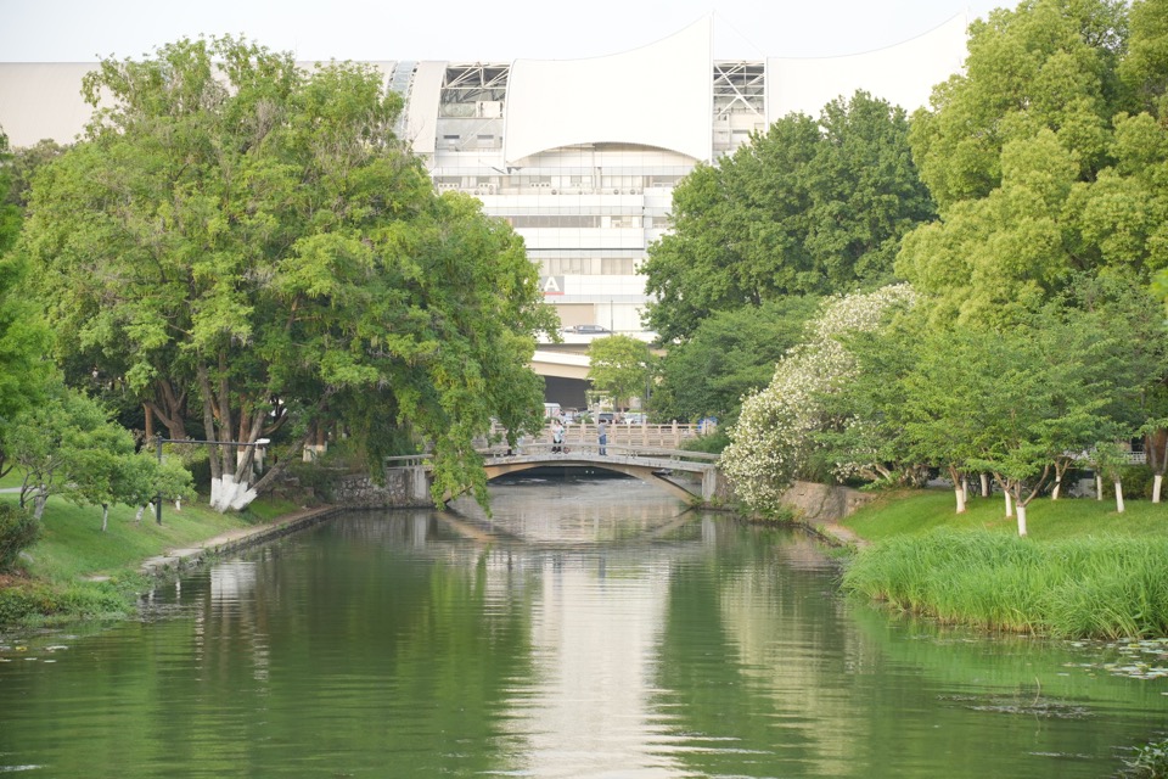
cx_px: 584
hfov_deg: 27.0
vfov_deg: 18.2
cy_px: 390
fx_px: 2433
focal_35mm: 75
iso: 800
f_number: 4.5
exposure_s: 1/640
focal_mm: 75
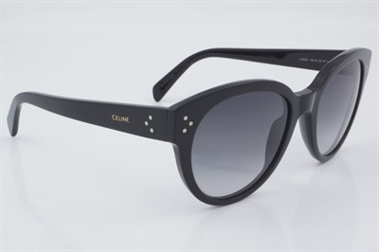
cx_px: 190
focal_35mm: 68
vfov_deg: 20.1
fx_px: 710
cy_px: 126
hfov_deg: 29.9
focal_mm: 45
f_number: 32
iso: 100
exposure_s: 1/3
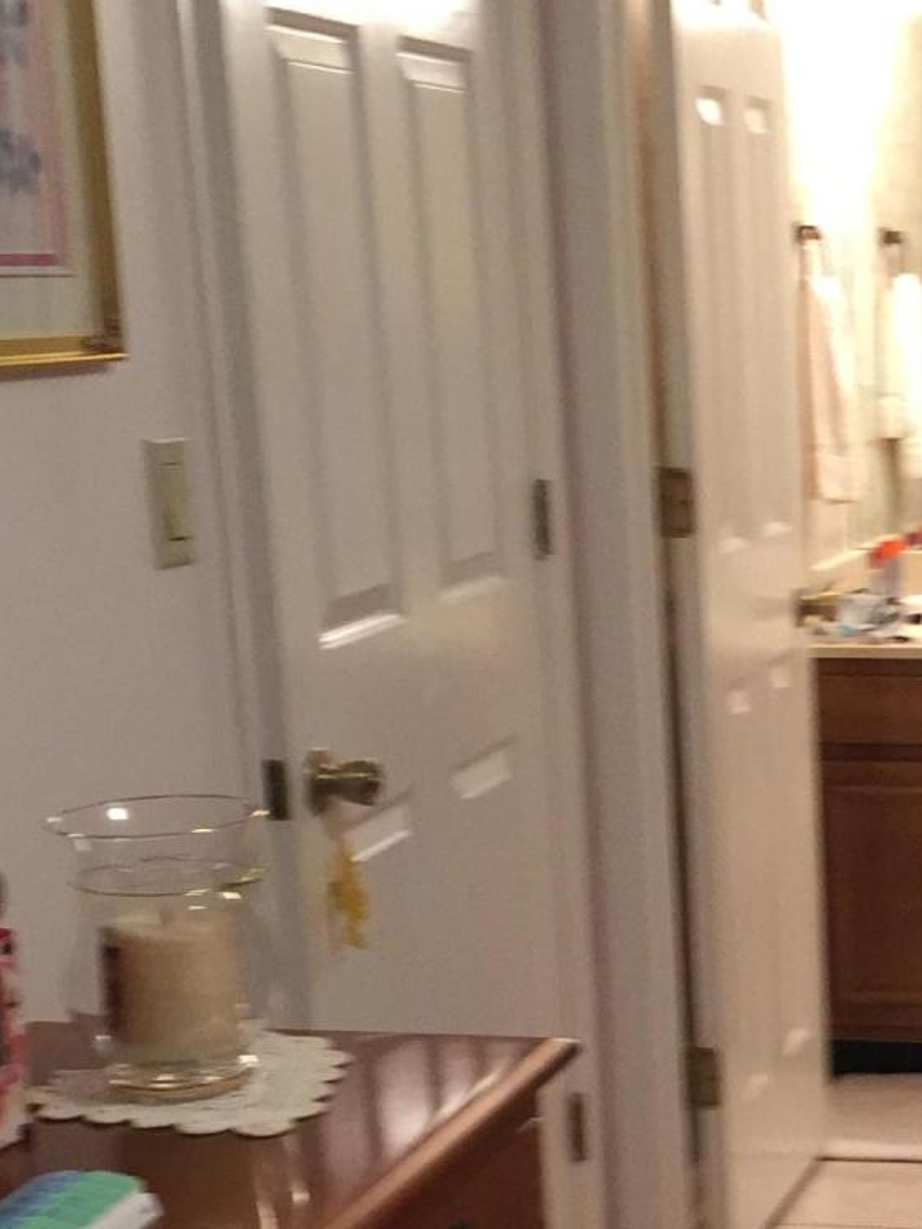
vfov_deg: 24.6
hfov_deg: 18.2
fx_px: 2770
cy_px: 1004
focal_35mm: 78
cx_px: 1013
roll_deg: +0.5
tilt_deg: -15.2
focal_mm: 4.15
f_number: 2.2
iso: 160
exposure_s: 1/30
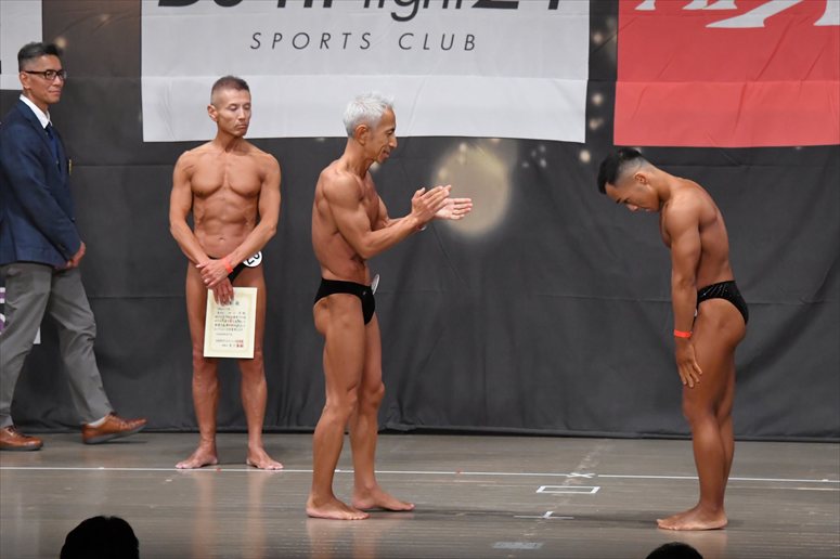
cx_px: 420
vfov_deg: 7.3
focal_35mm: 187
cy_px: 280
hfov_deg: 11.0
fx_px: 4361
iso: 5000
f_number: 5.6
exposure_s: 1/400
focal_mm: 125
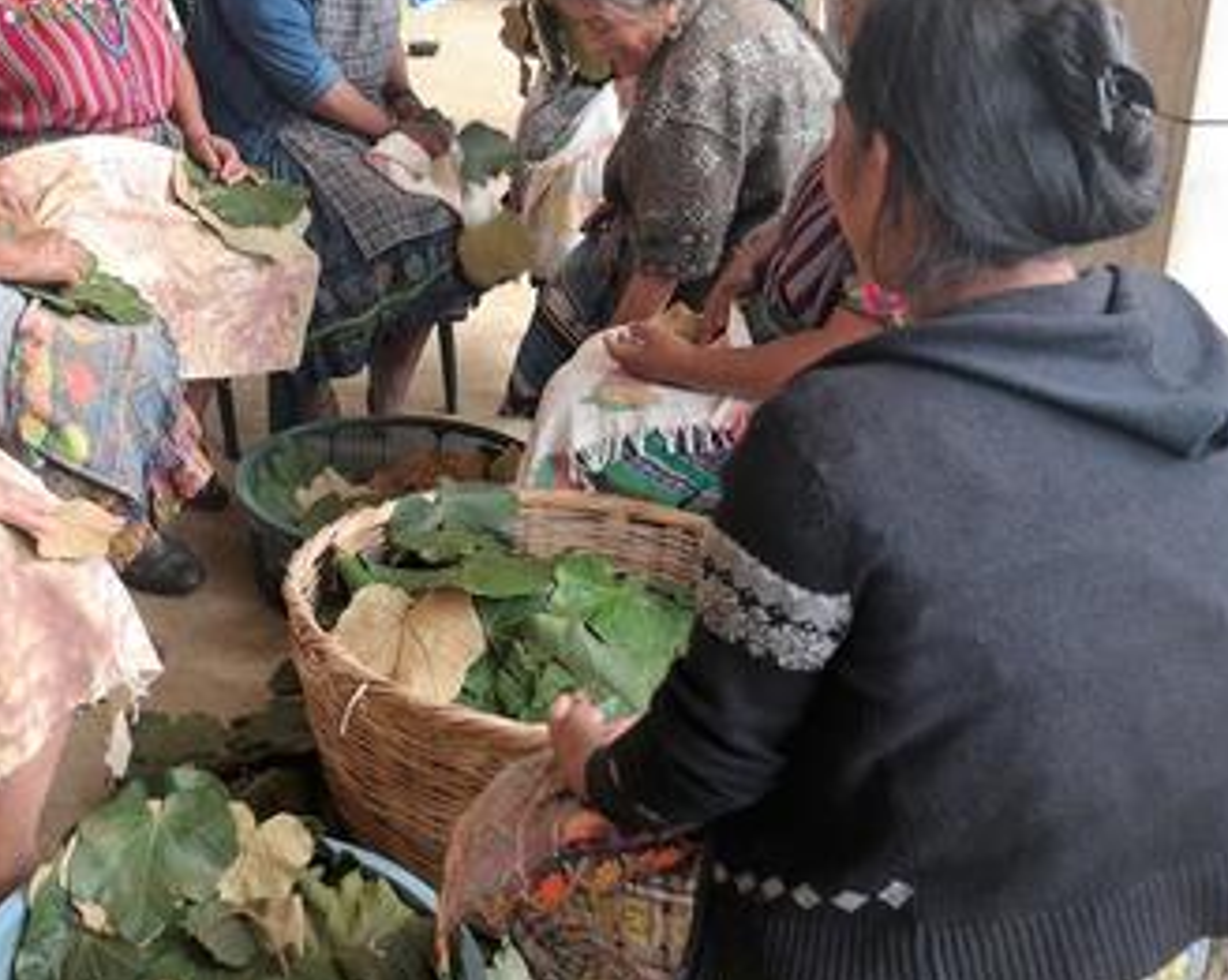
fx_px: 1562
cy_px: 370
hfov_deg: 42.0
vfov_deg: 34.7
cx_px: 352
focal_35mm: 43
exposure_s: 1/100
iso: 100
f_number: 4
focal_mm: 20
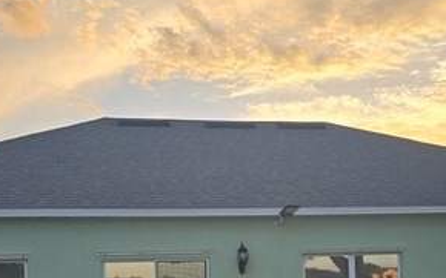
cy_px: 318
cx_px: 245
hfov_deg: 36.3
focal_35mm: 56
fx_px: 680
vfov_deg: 21.7
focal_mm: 6.3
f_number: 1.7
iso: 12
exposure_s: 1/314
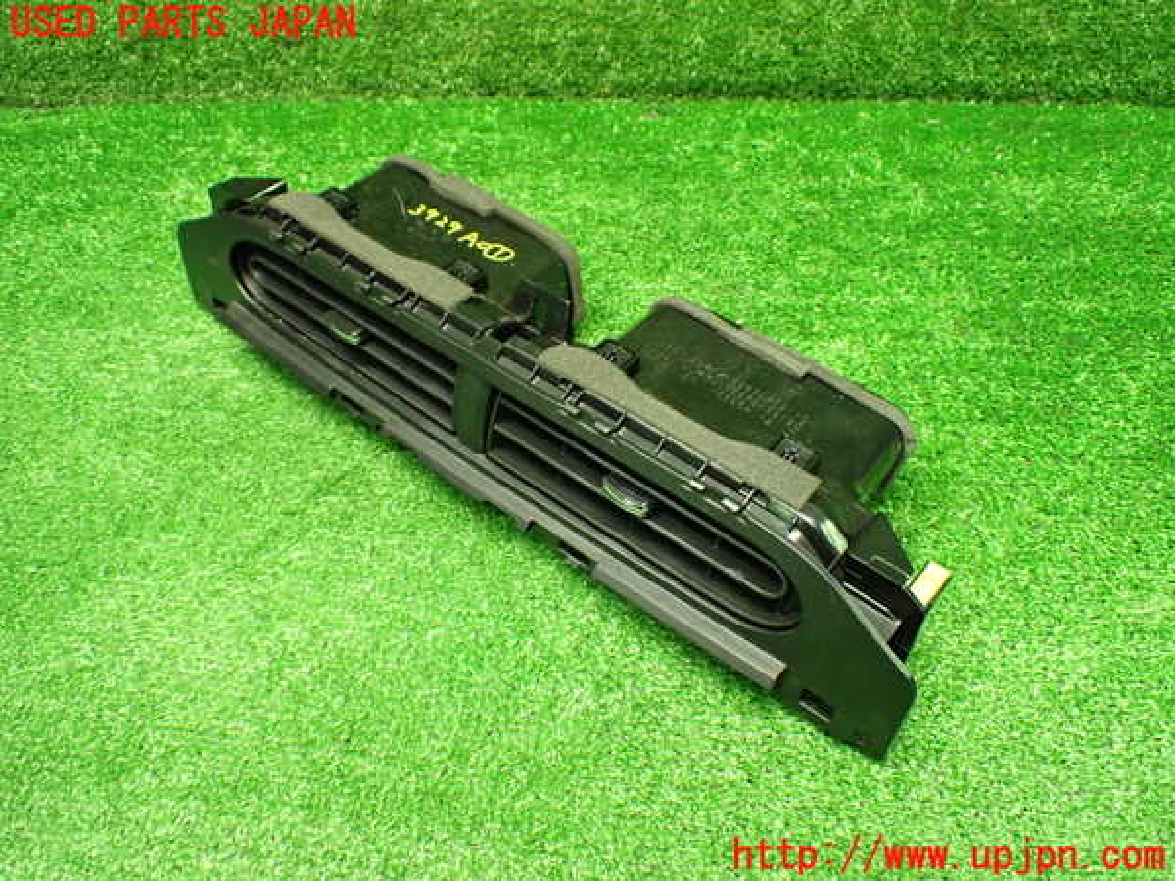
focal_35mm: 30
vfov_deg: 46.8
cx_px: 588
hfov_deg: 60.0
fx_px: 1018
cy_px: 440
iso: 800
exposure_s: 1/60
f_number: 2.3
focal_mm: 5.4
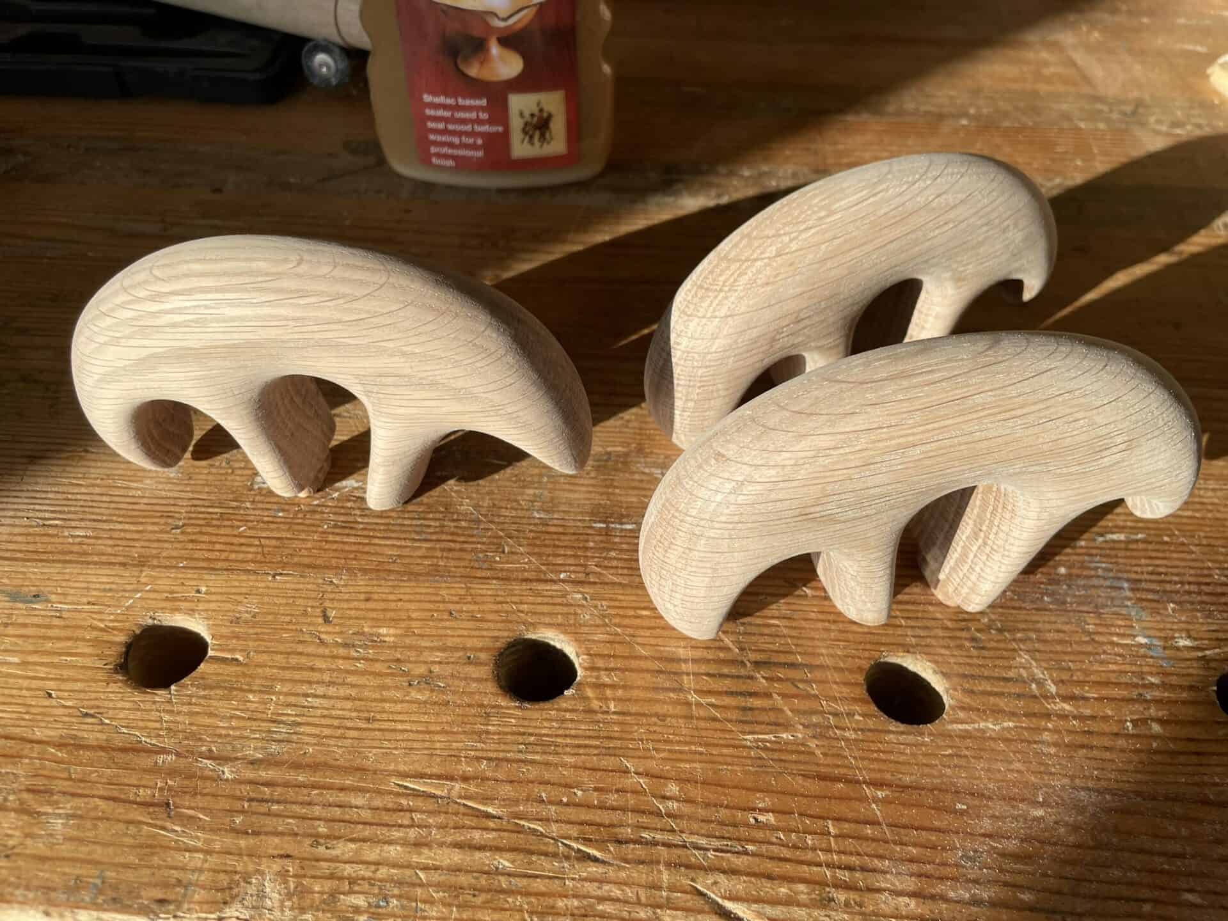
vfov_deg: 53.1
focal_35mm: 26
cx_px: 614
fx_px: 922
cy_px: 460
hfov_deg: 67.3
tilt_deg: -45.7
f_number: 1.6
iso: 32
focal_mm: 4.2
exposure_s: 1/1575
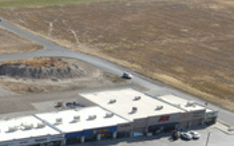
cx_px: -146
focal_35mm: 93
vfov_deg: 13.9
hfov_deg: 18.8
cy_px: 134
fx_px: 593
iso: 100
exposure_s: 1/500
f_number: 2.8
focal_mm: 4.5
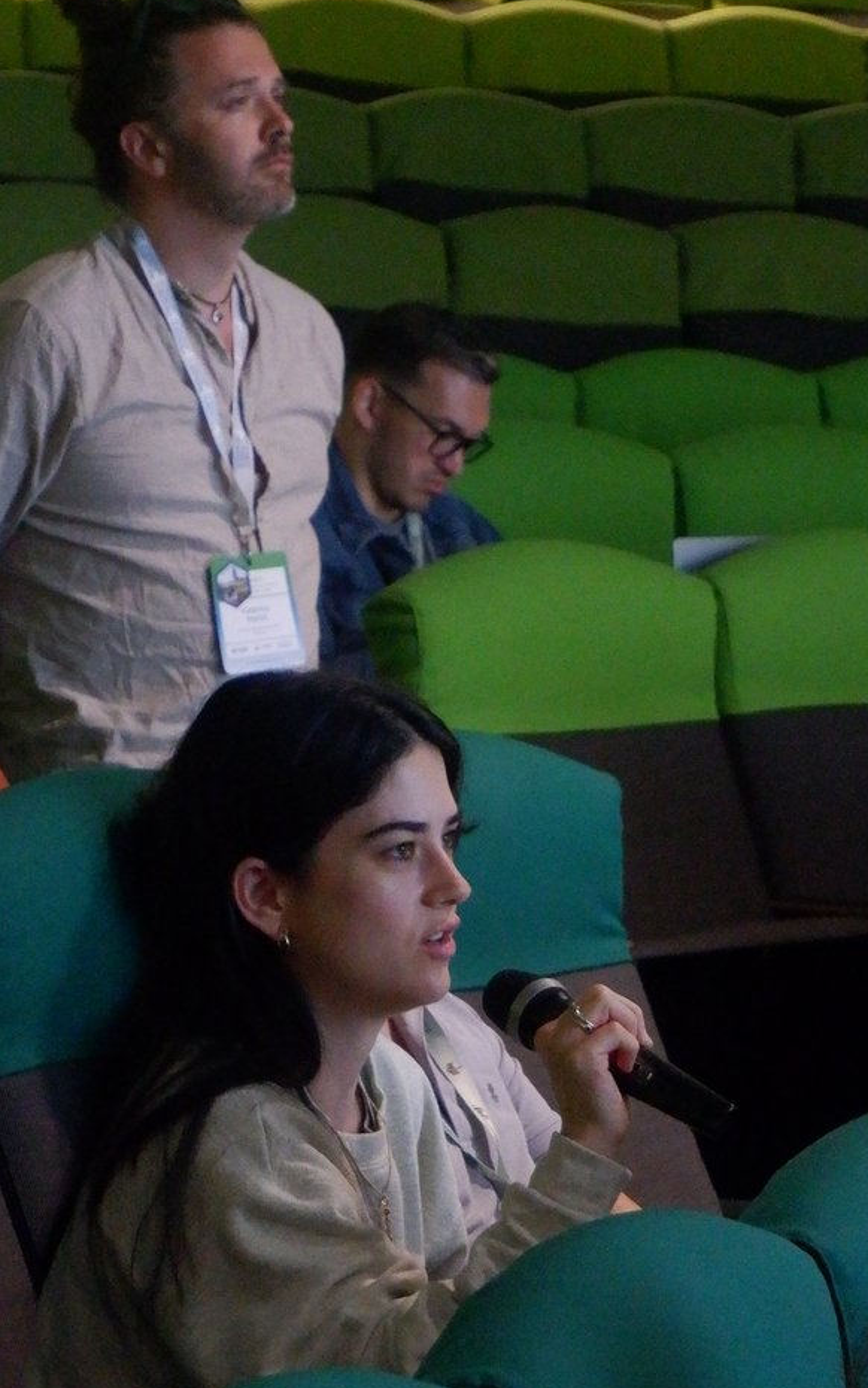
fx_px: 5639
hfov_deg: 8.8
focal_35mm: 149
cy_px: 753
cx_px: 316
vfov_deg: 14.0
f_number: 5.6
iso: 6400
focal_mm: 45
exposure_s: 1/80
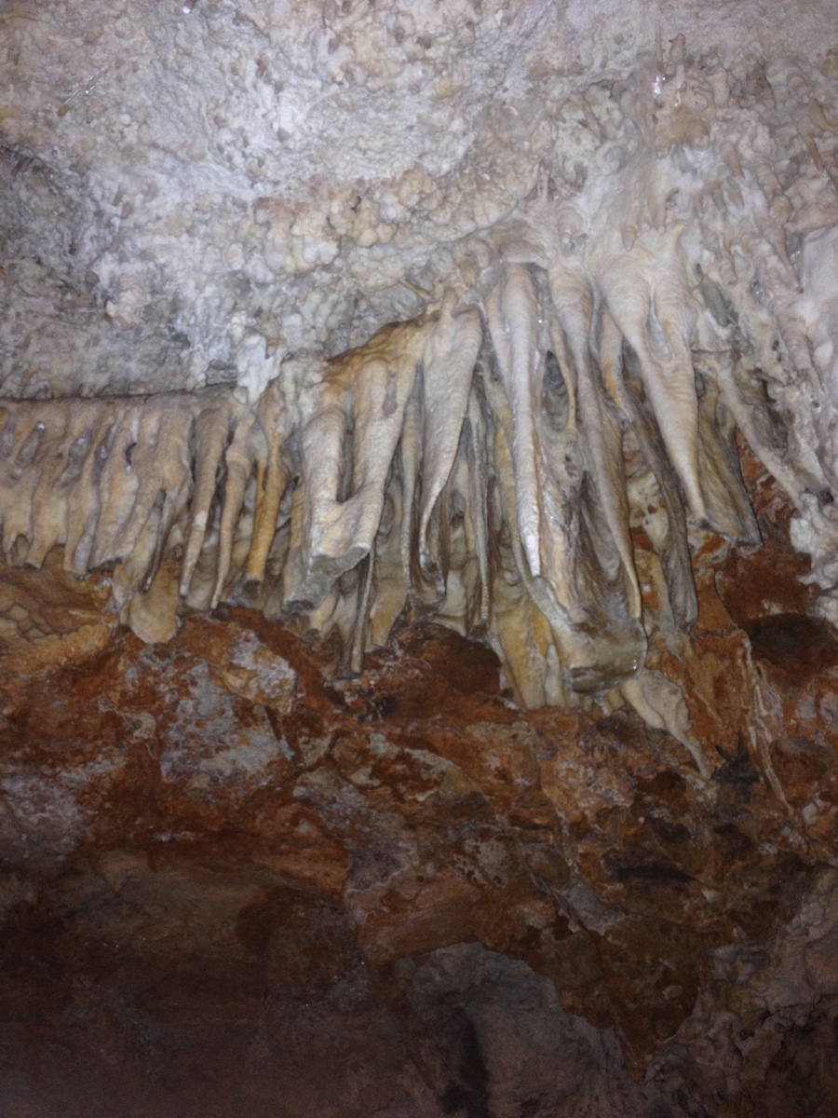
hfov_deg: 40.7
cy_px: 559
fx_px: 1130
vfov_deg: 52.6
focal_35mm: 35
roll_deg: -2.7
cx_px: 419
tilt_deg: +43.8
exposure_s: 1/16
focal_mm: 4.28
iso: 100
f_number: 2.4
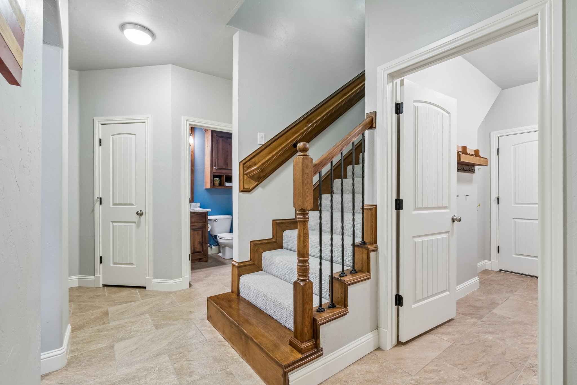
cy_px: 192
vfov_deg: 73.7
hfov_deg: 96.7
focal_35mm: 16
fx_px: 256
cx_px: 288
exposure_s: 1/3.33
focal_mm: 16
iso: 200
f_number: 8
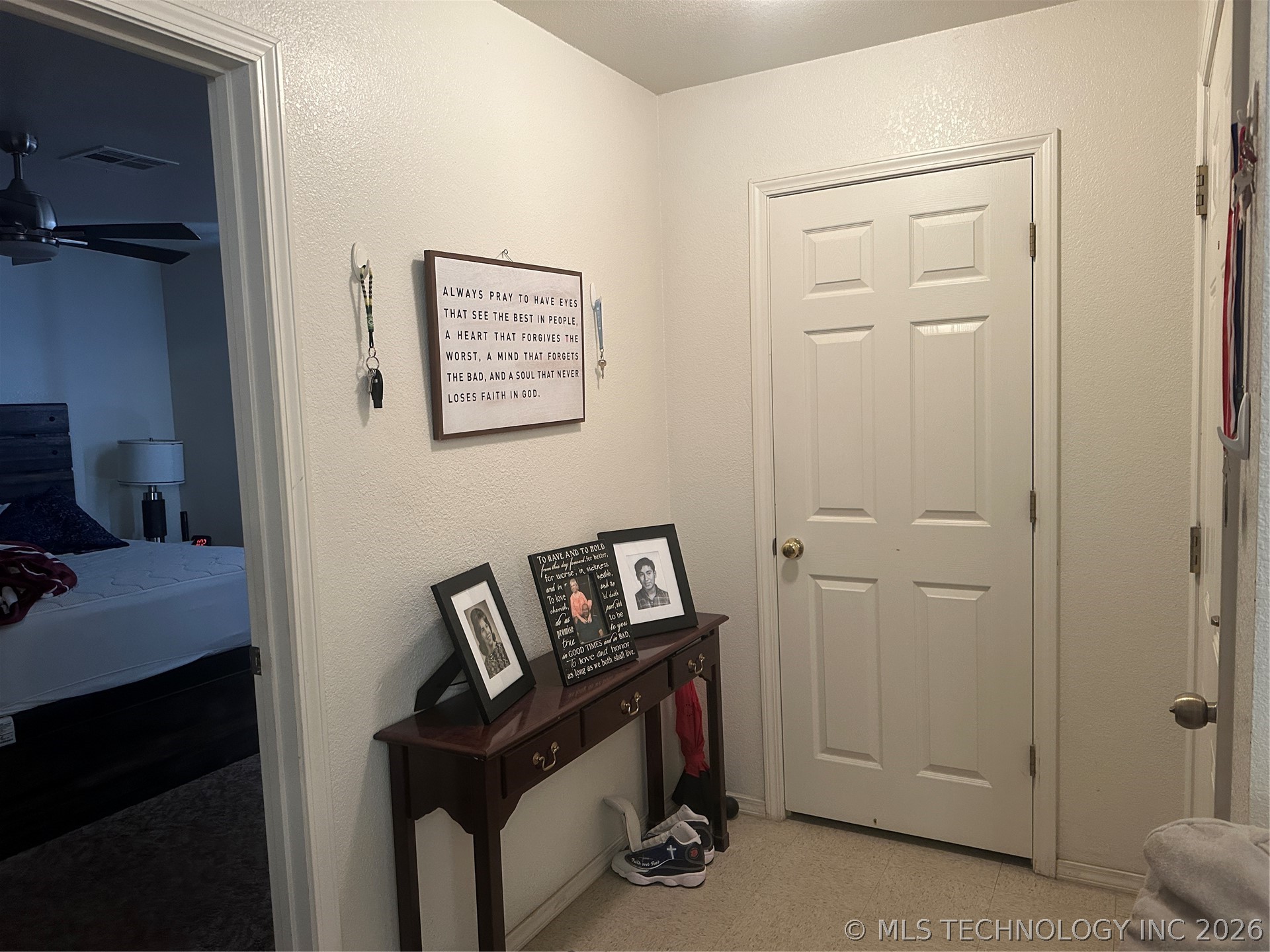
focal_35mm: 24
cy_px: 476
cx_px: 635
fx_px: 881
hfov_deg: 71.6
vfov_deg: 56.8
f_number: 1.78
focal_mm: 6.86
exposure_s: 1/60
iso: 400
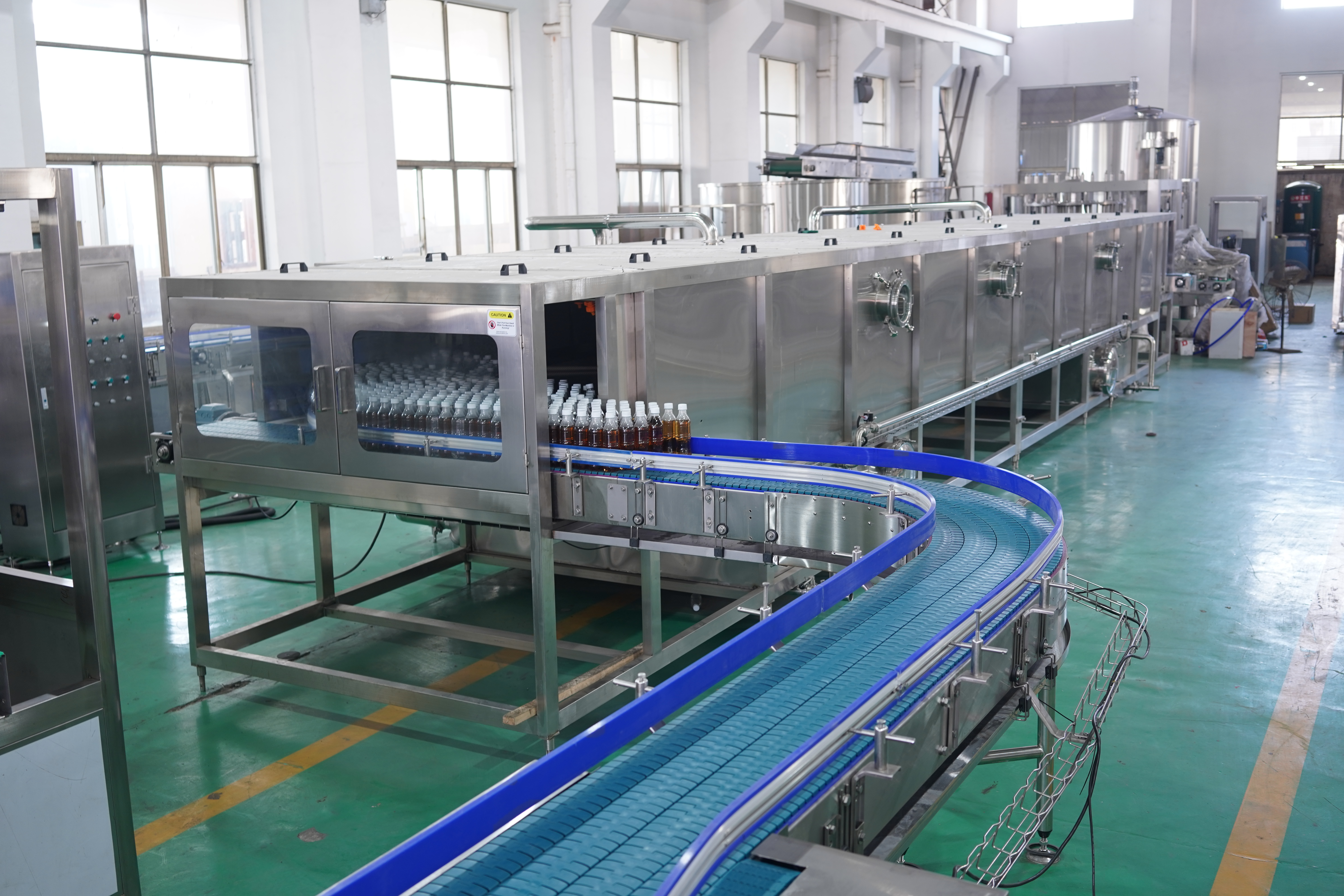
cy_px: 448
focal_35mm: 35
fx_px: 1307
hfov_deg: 54.4
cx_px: 672
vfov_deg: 37.9
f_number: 4
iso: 320
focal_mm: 35
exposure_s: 1/10
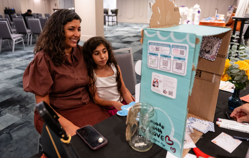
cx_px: 108
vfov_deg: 45.2
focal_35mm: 28
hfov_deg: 66.5
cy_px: 64
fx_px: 189
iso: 1600
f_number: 2.8
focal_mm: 24
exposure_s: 1/100
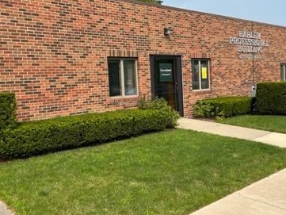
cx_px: 121
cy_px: 94
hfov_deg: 51.1
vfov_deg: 39.6
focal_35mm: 36
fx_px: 298
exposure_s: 1/2994
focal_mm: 5.7
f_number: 1.5
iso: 50
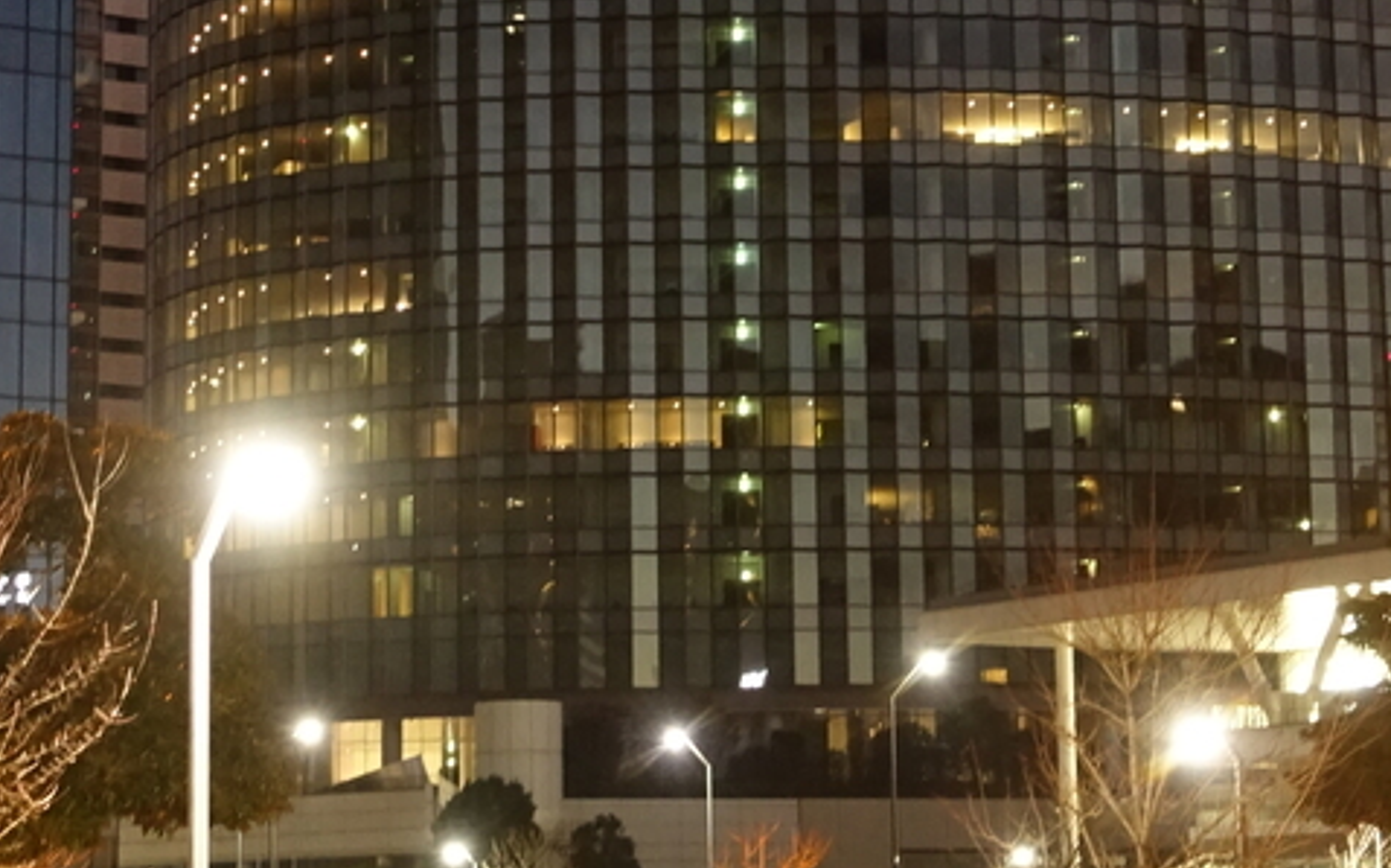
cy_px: 245
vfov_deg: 12.4
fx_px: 3978
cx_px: 736
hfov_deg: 19.8
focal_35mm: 105
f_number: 2.8
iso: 1600
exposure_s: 1/6
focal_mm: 15.1
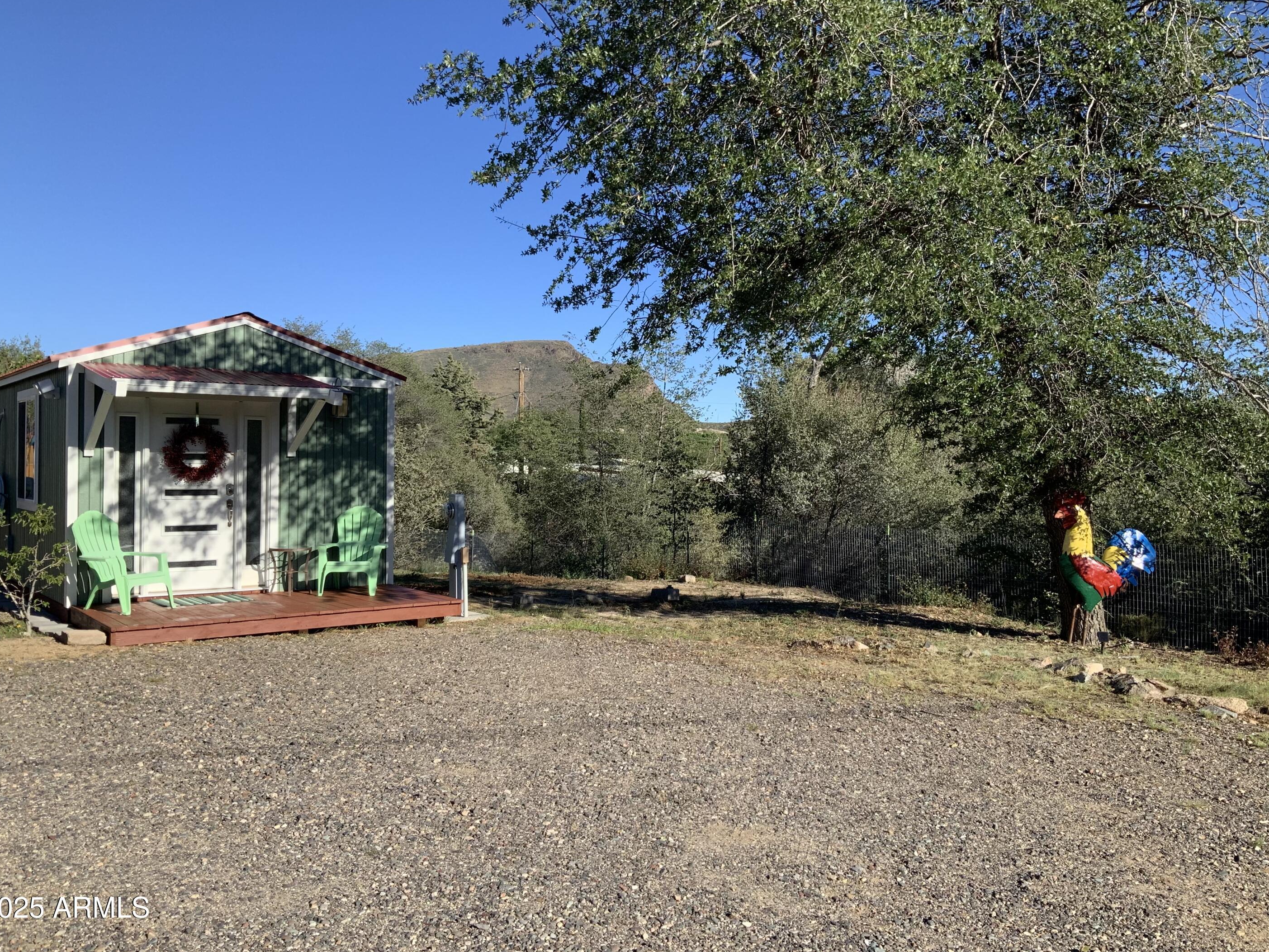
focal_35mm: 31
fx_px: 1137
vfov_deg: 45.4
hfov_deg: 58.3
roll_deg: +0.0
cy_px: 445
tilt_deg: +1.8
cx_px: 657
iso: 16
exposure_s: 1/1534
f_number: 1.8
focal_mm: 3
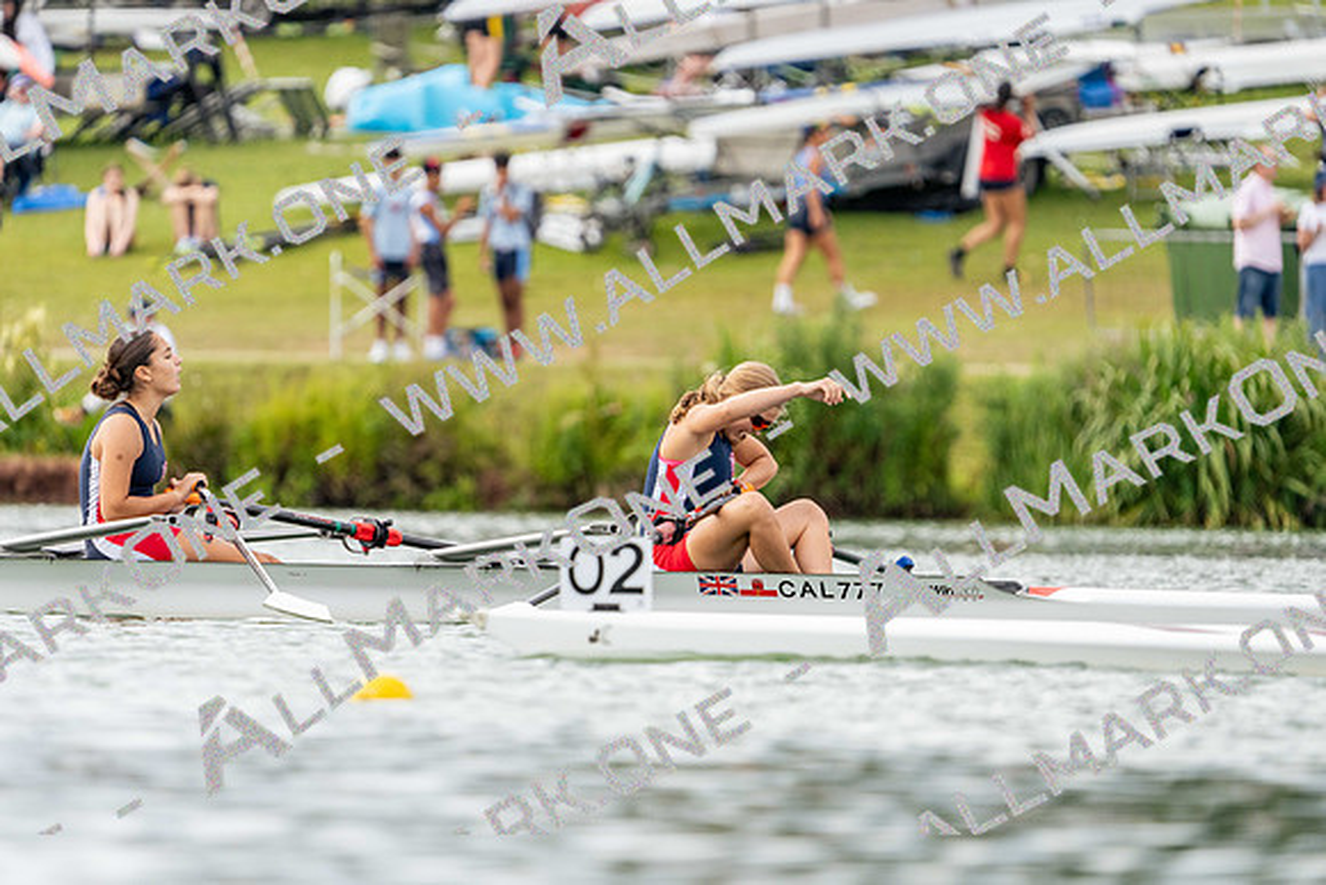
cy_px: 442
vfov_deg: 2.9
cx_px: 663
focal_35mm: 470
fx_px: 17315
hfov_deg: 4.4
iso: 800
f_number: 6.3
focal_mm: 470
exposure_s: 1/1600
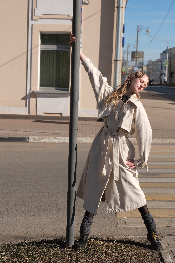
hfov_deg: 18.2
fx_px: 547
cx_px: 88
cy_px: 132
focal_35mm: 75
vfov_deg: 27.0
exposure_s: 1/1600
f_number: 4.8
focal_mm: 50
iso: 200
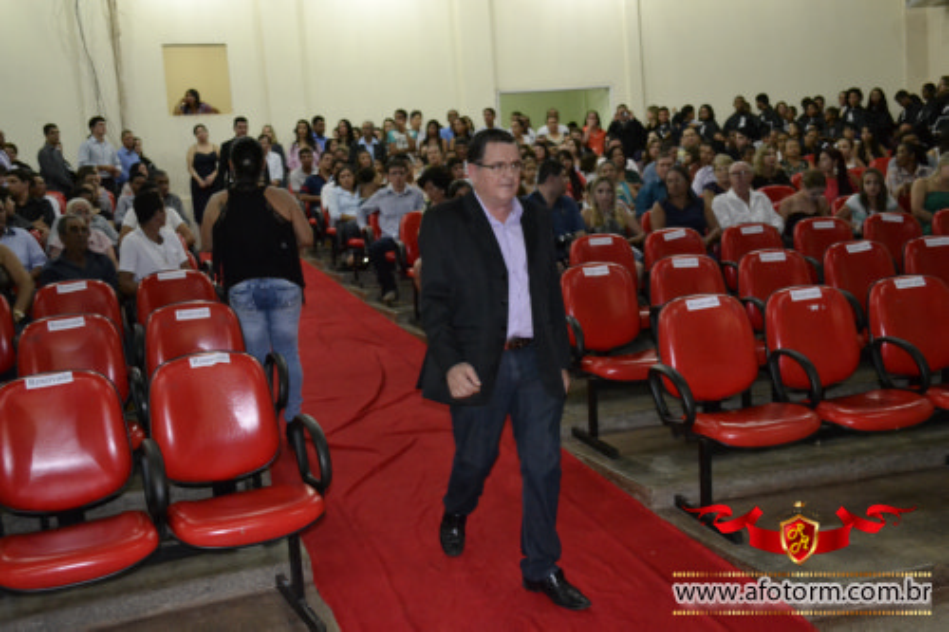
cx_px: 474
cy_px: 316
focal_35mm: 36
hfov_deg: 53.1
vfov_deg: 36.8
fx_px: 949
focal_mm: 24
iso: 3200
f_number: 4
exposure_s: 1/60
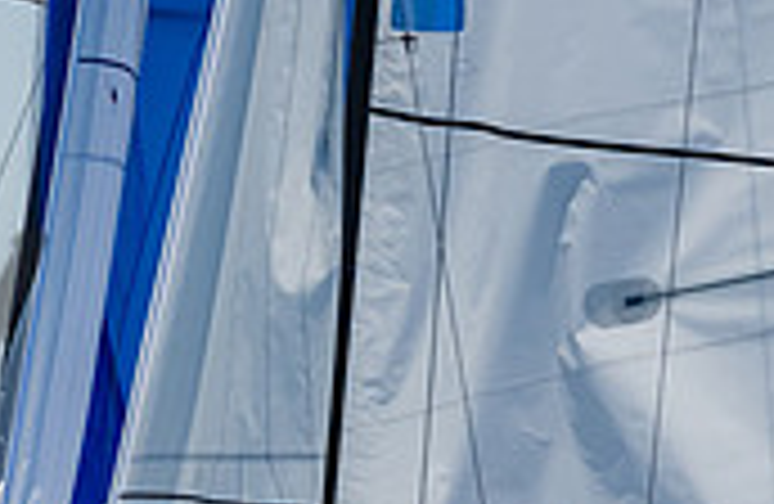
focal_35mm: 765
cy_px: 903
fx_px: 16329
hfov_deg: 2.7
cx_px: -187
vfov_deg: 1.8
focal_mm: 122
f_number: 14
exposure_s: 1/1250
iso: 640
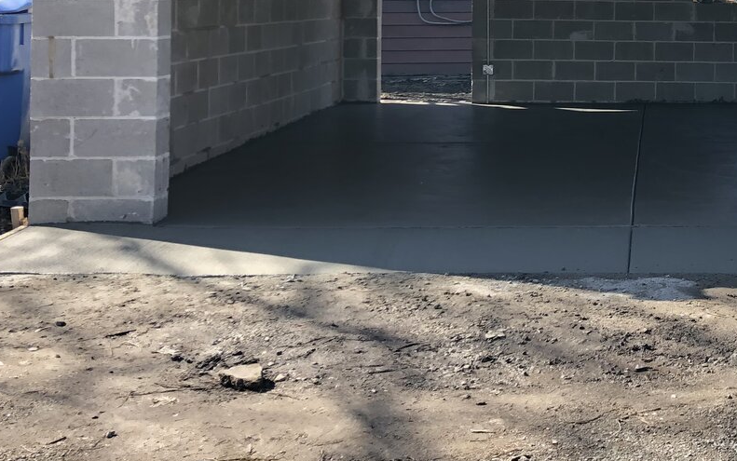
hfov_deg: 31.7
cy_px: -2
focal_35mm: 60
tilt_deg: +1.2
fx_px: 1206
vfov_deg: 20.9
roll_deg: -0.2
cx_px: 719
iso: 20
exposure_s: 1/220
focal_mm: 4
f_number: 1.8
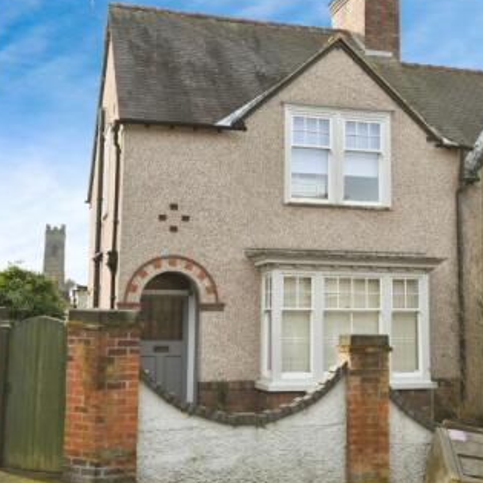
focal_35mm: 53
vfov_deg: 32.1
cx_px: 291
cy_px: 189
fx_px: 837
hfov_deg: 32.1
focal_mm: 20
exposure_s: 1/500
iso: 400
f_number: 8
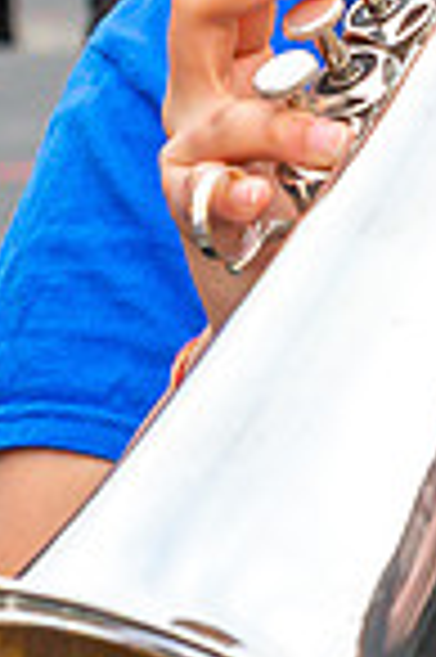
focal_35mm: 455
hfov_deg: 3.0
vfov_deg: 4.5
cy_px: -408
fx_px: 8285
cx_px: 666
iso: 1250
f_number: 8
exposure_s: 1/400
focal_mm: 75
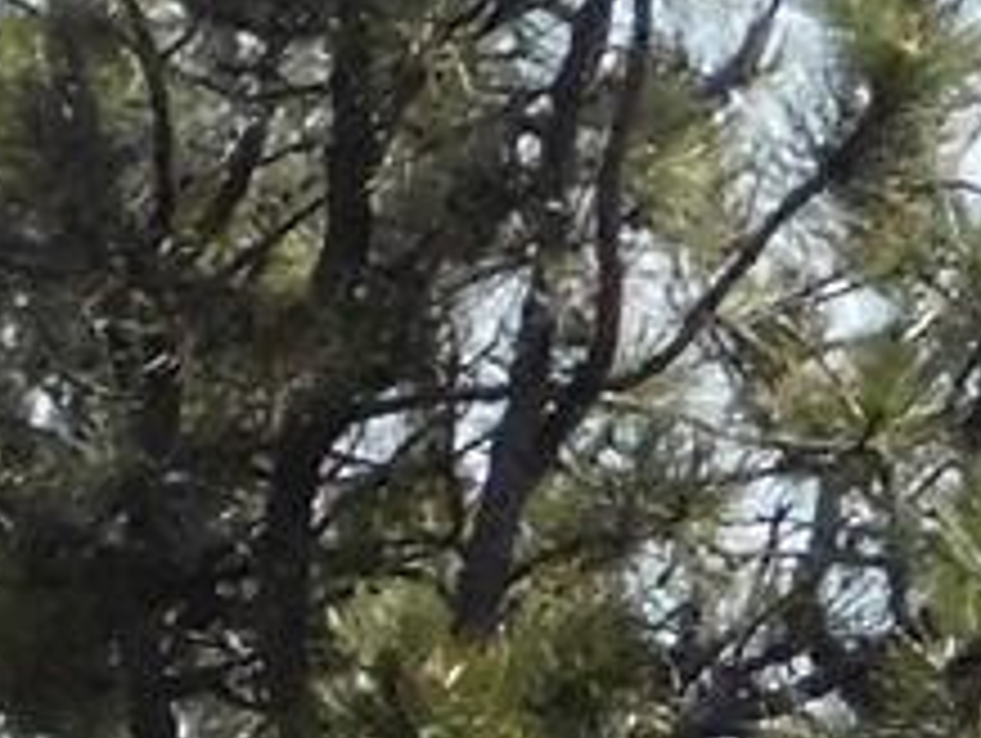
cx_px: 1368
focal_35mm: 1247
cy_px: 1278
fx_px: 35378
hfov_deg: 1.6
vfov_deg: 1.2
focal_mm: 30.1
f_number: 10.6
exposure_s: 1/640
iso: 800
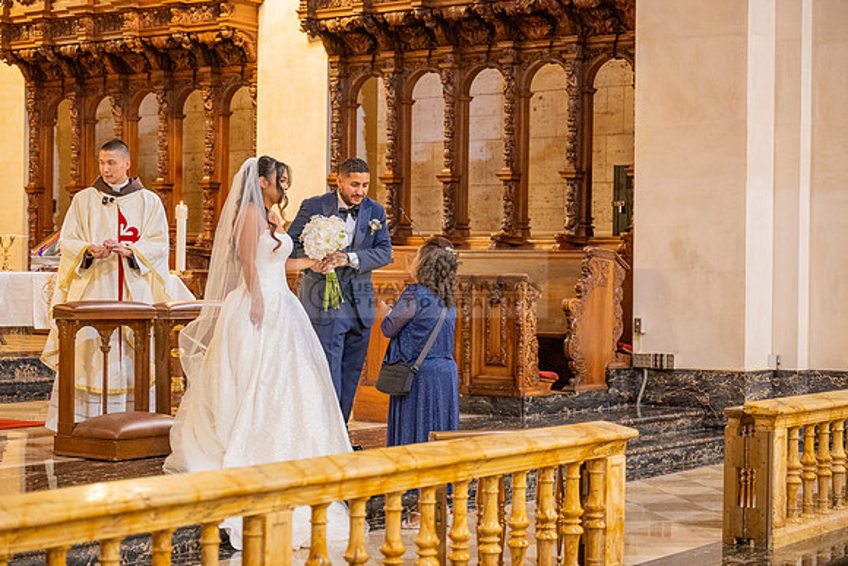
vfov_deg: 19.5
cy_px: 283
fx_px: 1649
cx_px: 424
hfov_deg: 28.8
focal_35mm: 70
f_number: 2.8
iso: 2000
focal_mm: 70
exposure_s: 1/125
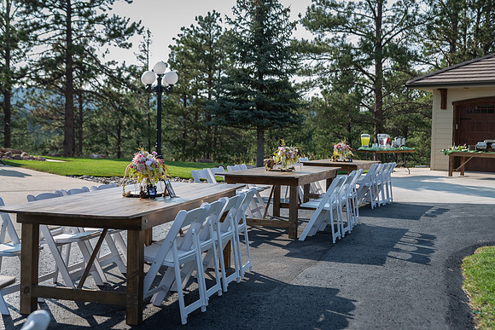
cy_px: 165
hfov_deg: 38.2
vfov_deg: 26.0
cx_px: 248
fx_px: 715
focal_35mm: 52
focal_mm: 52
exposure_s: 1/320
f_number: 3.5
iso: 64
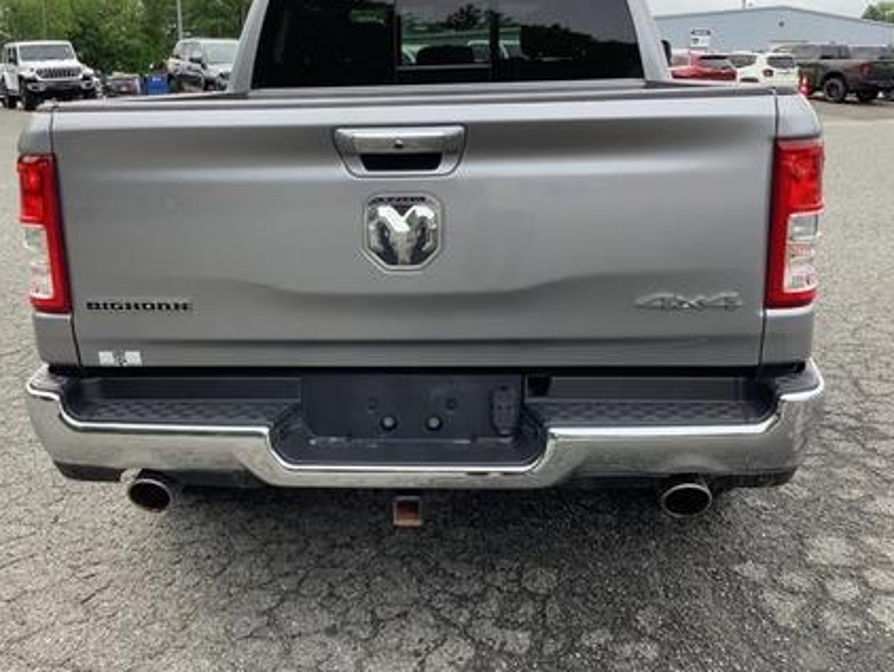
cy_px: 293
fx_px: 956
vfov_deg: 38.6
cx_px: 411
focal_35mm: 37
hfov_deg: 50.1
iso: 25
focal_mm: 3.3
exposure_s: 1/271
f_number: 2.4
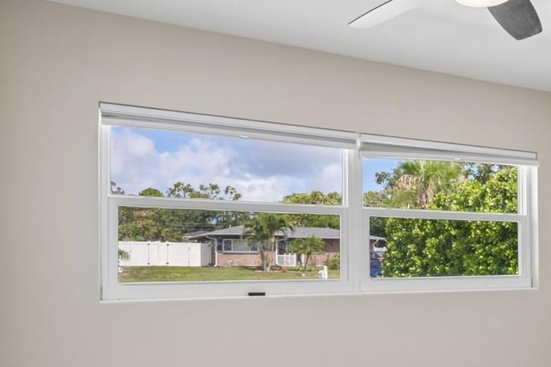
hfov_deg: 53.6
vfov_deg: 37.9
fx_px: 520
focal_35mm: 34
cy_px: 277
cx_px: 404
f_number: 8
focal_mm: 16
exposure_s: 1/125
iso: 400
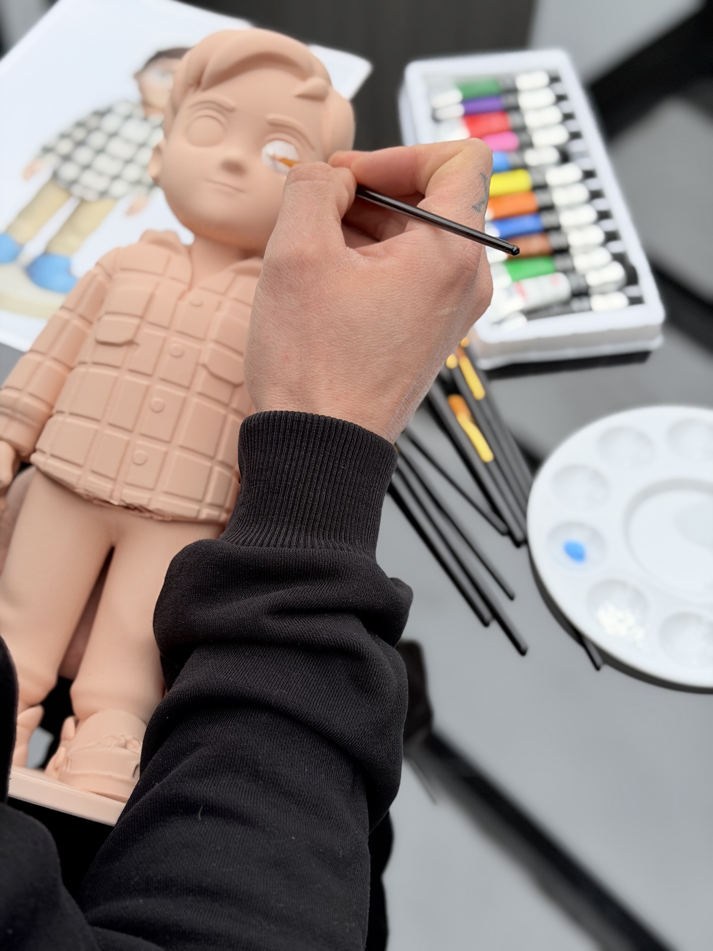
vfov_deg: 39.7
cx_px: 356
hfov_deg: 30.3
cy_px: 476
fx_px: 1318
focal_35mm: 48
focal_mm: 6.76
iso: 64
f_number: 1.78
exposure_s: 1/1100
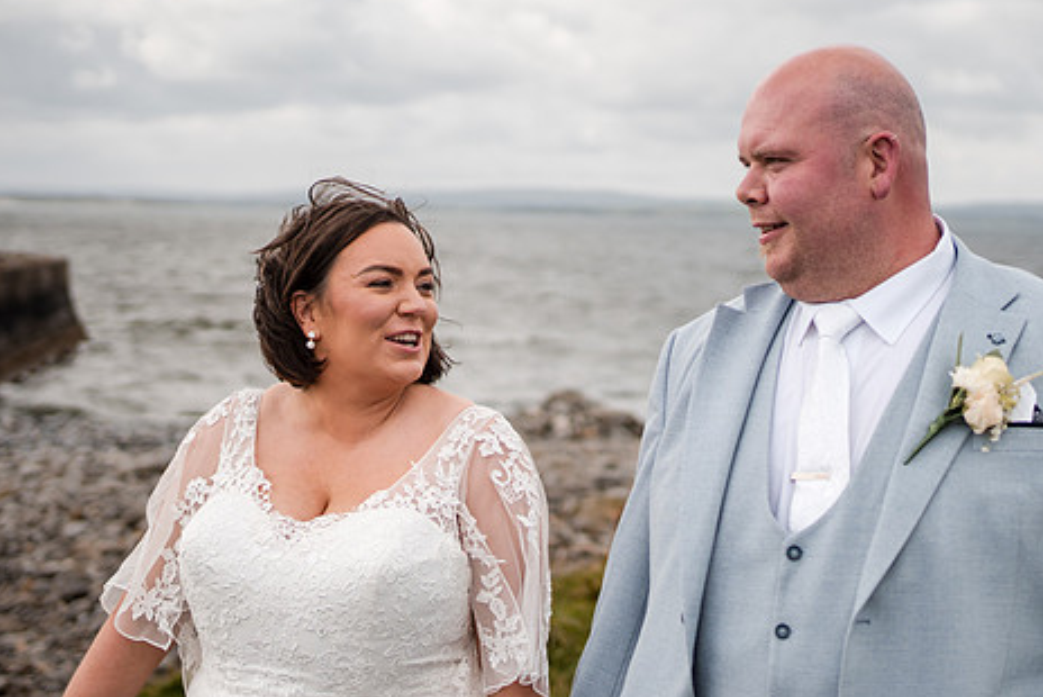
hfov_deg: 30.8
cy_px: 383
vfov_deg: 20.9
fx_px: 1884
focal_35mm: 65
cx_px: 643
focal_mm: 35
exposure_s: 1/4000
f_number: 1.8
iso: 100
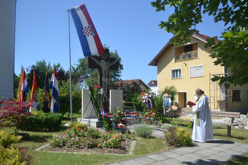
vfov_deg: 43.6
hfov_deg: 61.9
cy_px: 82
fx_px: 207
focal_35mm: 30
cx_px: 124
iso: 100
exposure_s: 1/800
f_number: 3.8
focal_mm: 20
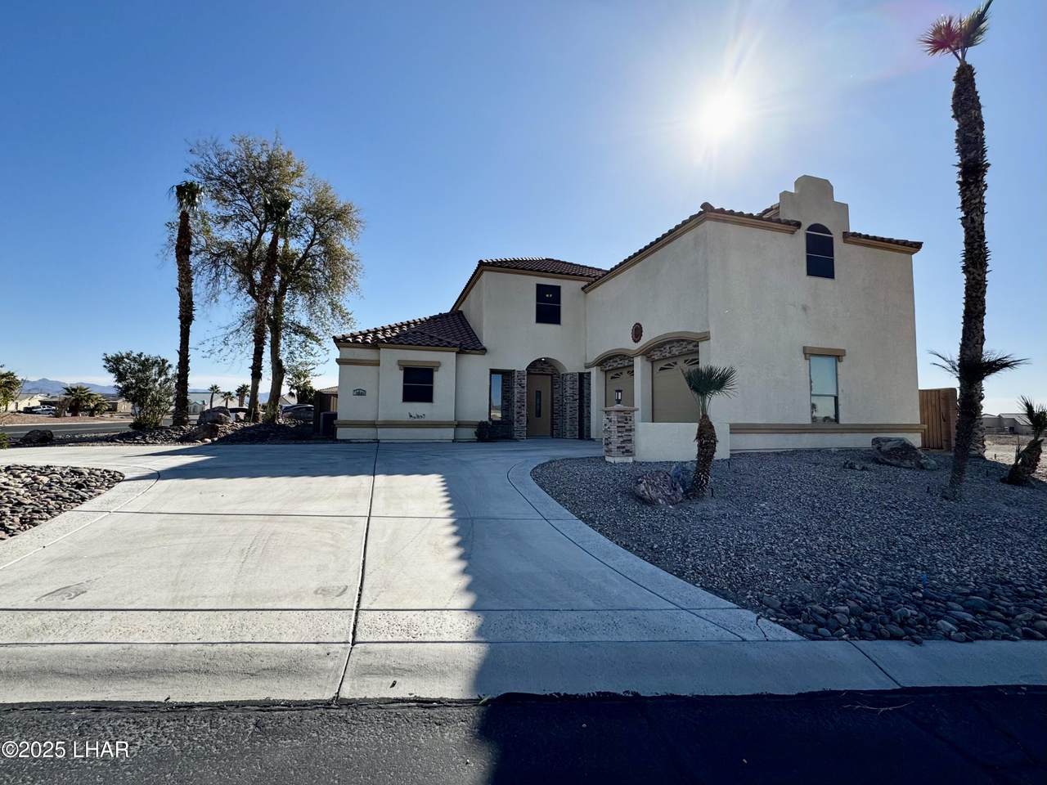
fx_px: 423
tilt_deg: +3.5
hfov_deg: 102.1
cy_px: 392
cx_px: 524
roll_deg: +0.9
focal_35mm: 14
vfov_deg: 85.7
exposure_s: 1/2674
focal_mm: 2.22
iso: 50
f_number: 2.2
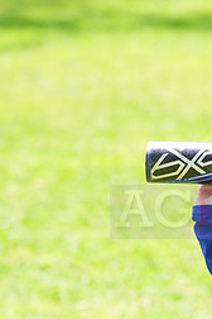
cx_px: 322
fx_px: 3595
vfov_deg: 5.1
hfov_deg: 3.4
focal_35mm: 407
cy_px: 201
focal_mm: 177
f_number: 6.3
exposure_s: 1/200
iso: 200
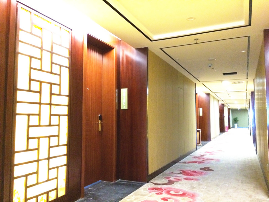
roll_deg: +0.2
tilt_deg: +4.9
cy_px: 101
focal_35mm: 29
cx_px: 134
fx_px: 225
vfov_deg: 48.2
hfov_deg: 61.7
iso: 800
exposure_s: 1/17
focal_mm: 4.15
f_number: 2.2
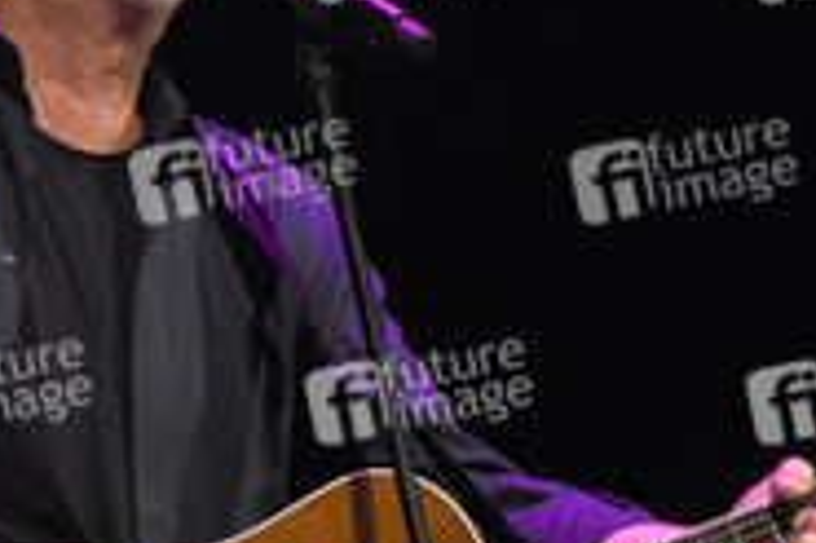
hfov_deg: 5.5
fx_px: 8424
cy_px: 283
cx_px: 302
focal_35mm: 372
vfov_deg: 3.7
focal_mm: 102
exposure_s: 1/320
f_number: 3.2
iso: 1600
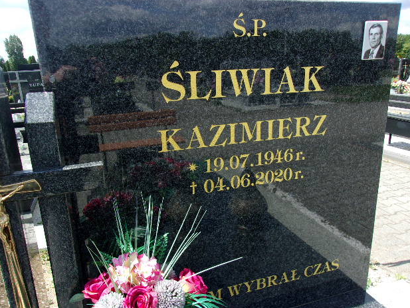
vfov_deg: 49.8
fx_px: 332
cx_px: 201
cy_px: 155
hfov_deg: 63.4
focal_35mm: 28
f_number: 10.4
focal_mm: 4.9
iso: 80
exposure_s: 1/50
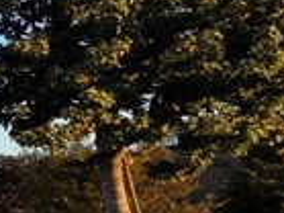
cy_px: 150
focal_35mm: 96
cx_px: -701
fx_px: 787
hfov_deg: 9.7
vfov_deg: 15.3
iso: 50
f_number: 2.2
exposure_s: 1/601
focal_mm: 2.2
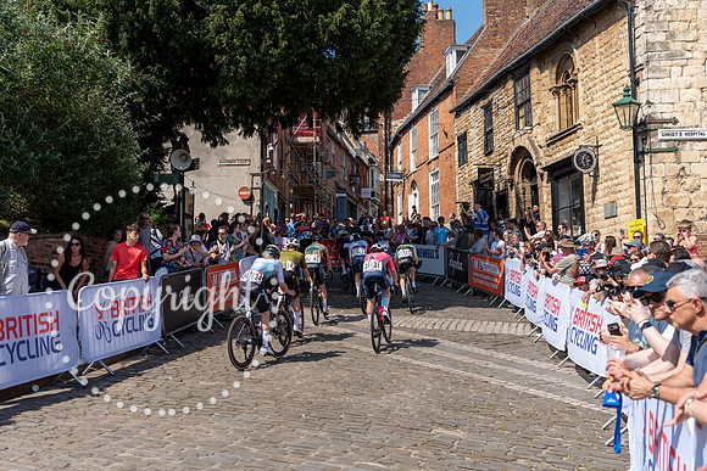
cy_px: 236
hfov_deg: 47.4
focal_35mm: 41
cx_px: 354
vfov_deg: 32.6
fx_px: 805
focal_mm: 41
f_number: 4
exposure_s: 1/1600
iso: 160
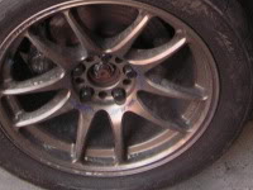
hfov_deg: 18.2
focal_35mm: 108
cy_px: -37
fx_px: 789
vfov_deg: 13.3
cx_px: 106
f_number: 2.8
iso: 160
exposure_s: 1/40
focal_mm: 6.3
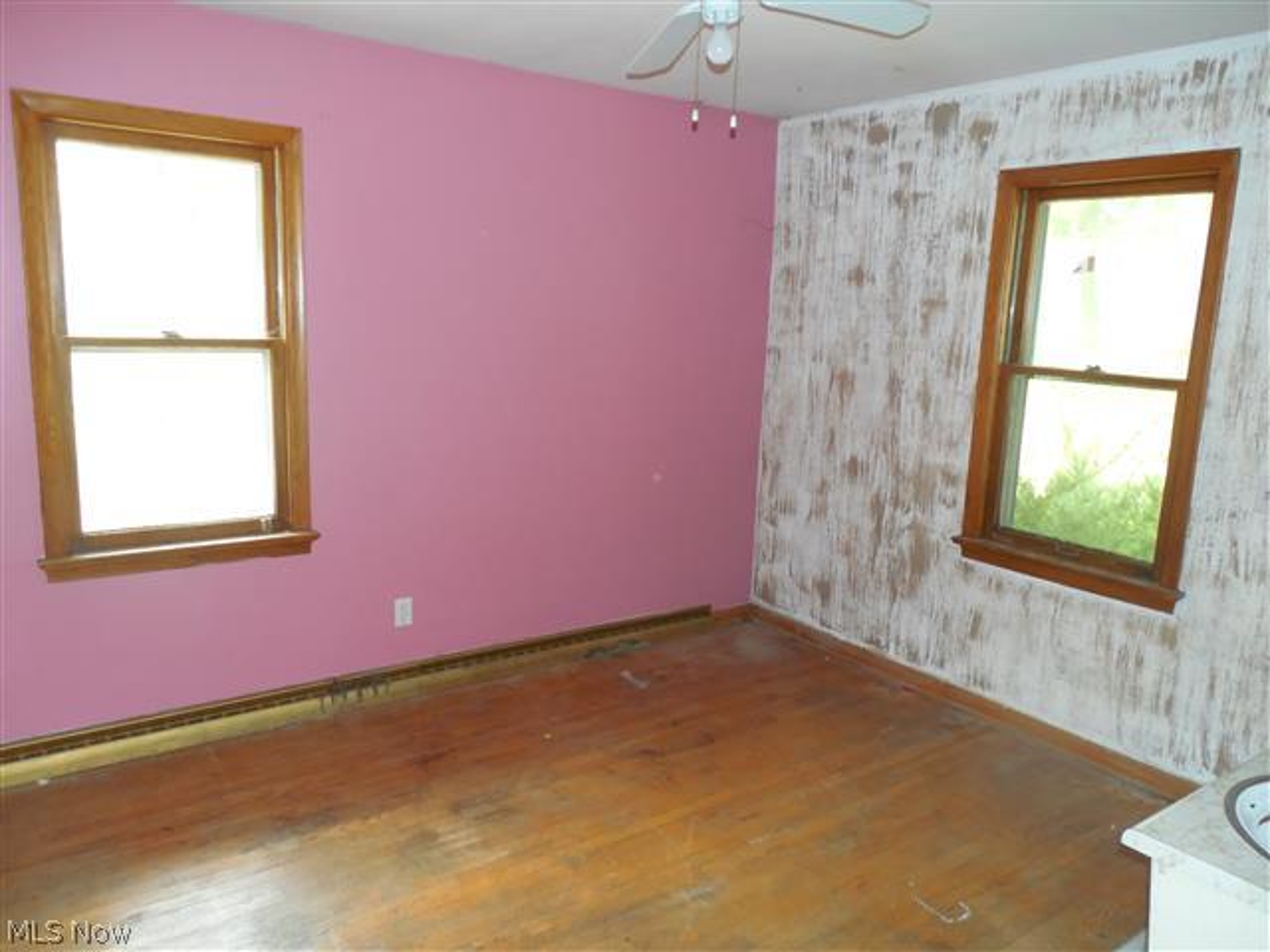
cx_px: 635
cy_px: 476
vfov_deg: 54.9
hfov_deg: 69.4
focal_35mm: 25
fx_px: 917
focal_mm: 4.5
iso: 360
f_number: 3.3
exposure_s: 1/25
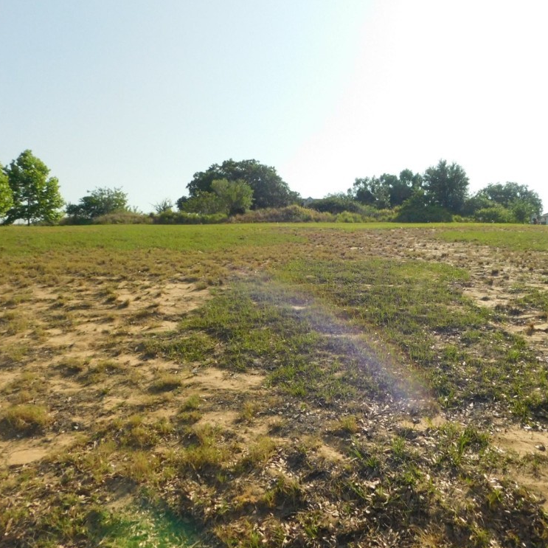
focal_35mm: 28
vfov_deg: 57.3
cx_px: 367
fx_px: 501
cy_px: 271
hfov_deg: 56.1
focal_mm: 4
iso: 400
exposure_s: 1/1500
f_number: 6
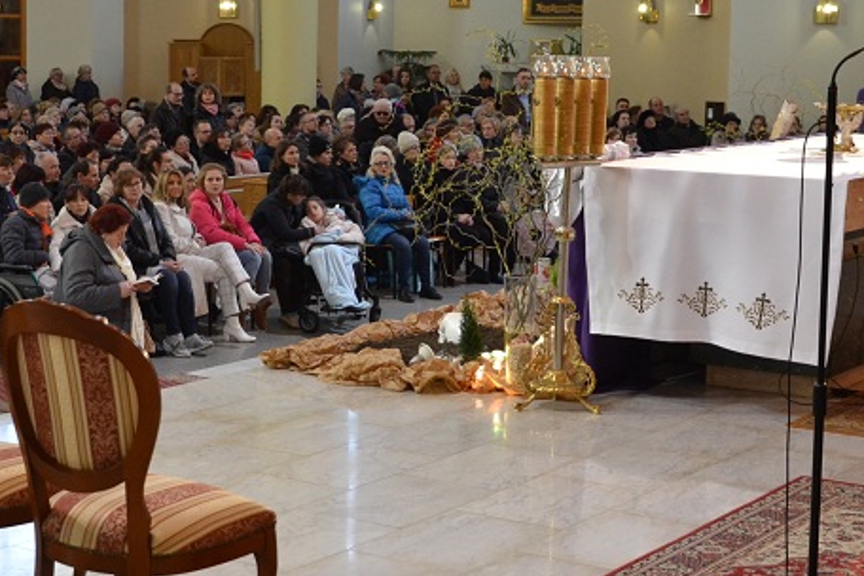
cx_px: 269
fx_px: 1896
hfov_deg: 25.5
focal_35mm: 79
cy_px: 251
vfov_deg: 17.3
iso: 1600
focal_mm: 30
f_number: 5
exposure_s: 1/100
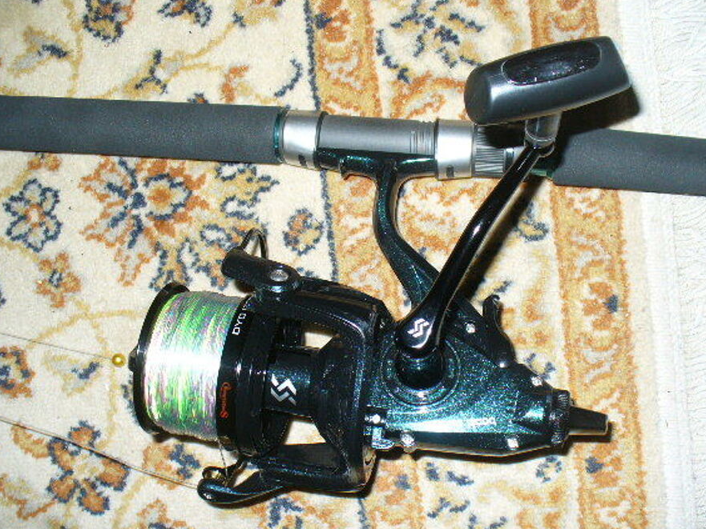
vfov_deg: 34.3
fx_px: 857
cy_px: 285
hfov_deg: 44.8
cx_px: 369
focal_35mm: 42
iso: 80
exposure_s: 1/30
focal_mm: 6.1
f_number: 2.8
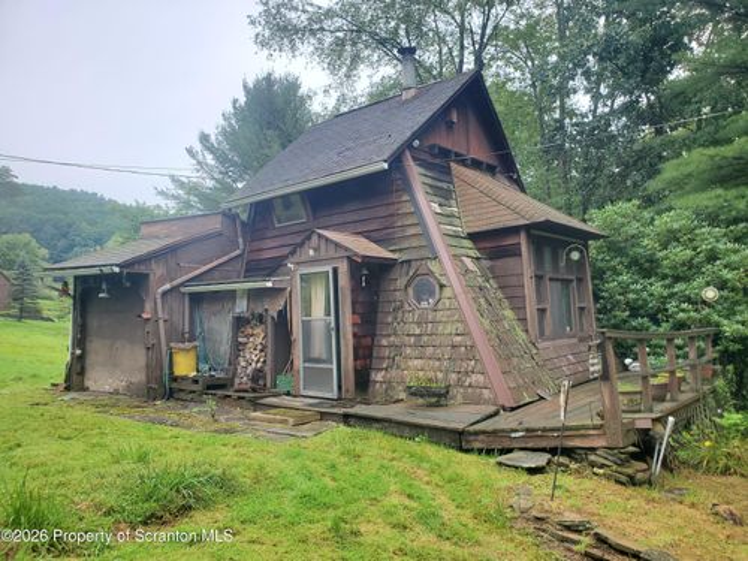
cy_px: 280
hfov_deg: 67.3
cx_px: 374
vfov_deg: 53.1
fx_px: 562
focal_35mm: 26
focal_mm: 4.3
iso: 50
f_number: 2.4
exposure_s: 1/287
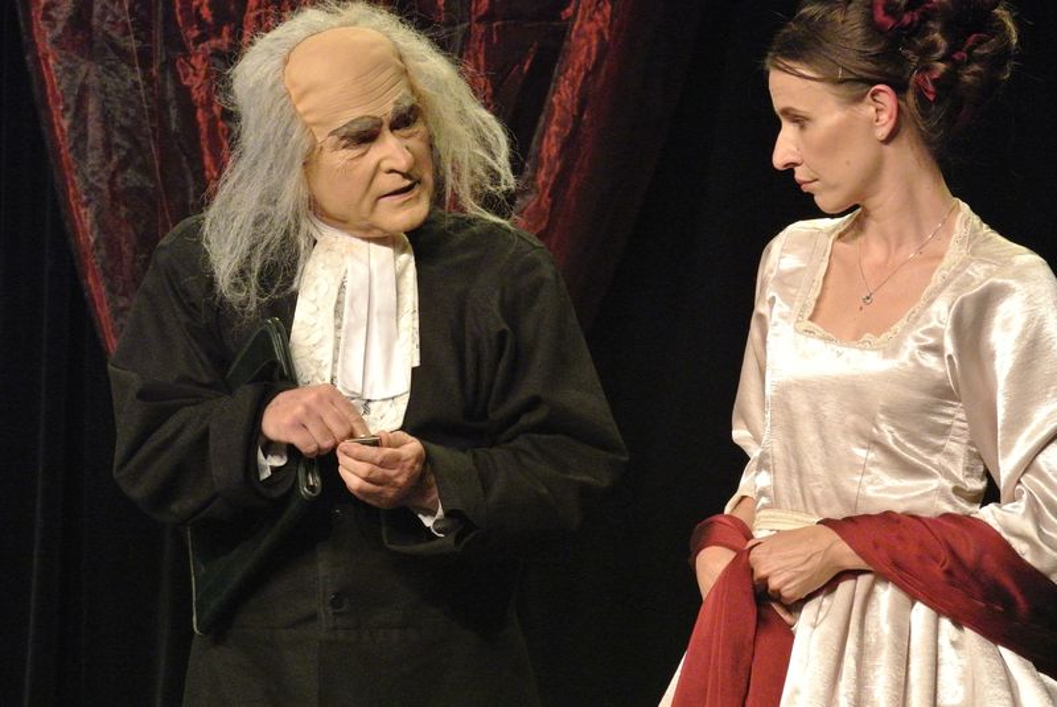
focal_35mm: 200
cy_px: 354
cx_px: 528
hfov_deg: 10.3
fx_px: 5877
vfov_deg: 6.9
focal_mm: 74.3
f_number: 7.1
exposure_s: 1/60
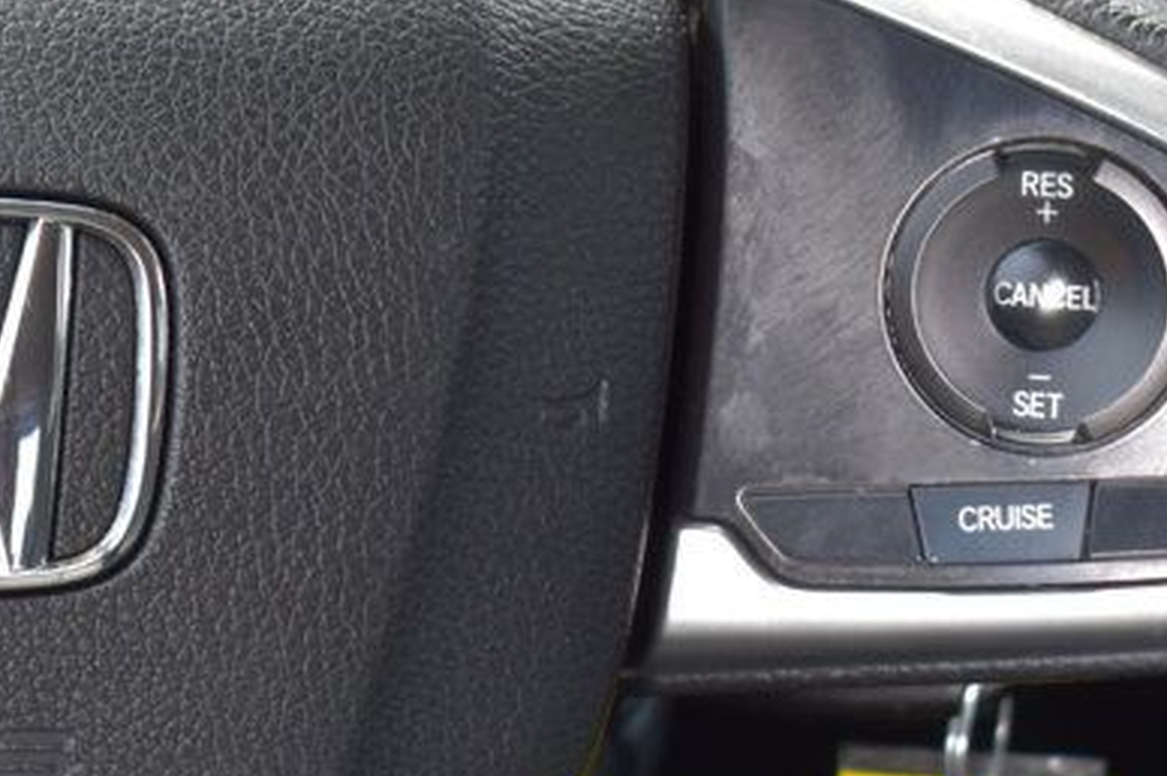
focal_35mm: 206
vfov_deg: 6.7
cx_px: -60
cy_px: 544
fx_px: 6672
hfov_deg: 9.9
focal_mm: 52
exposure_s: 1/15
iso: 400
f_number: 6.3
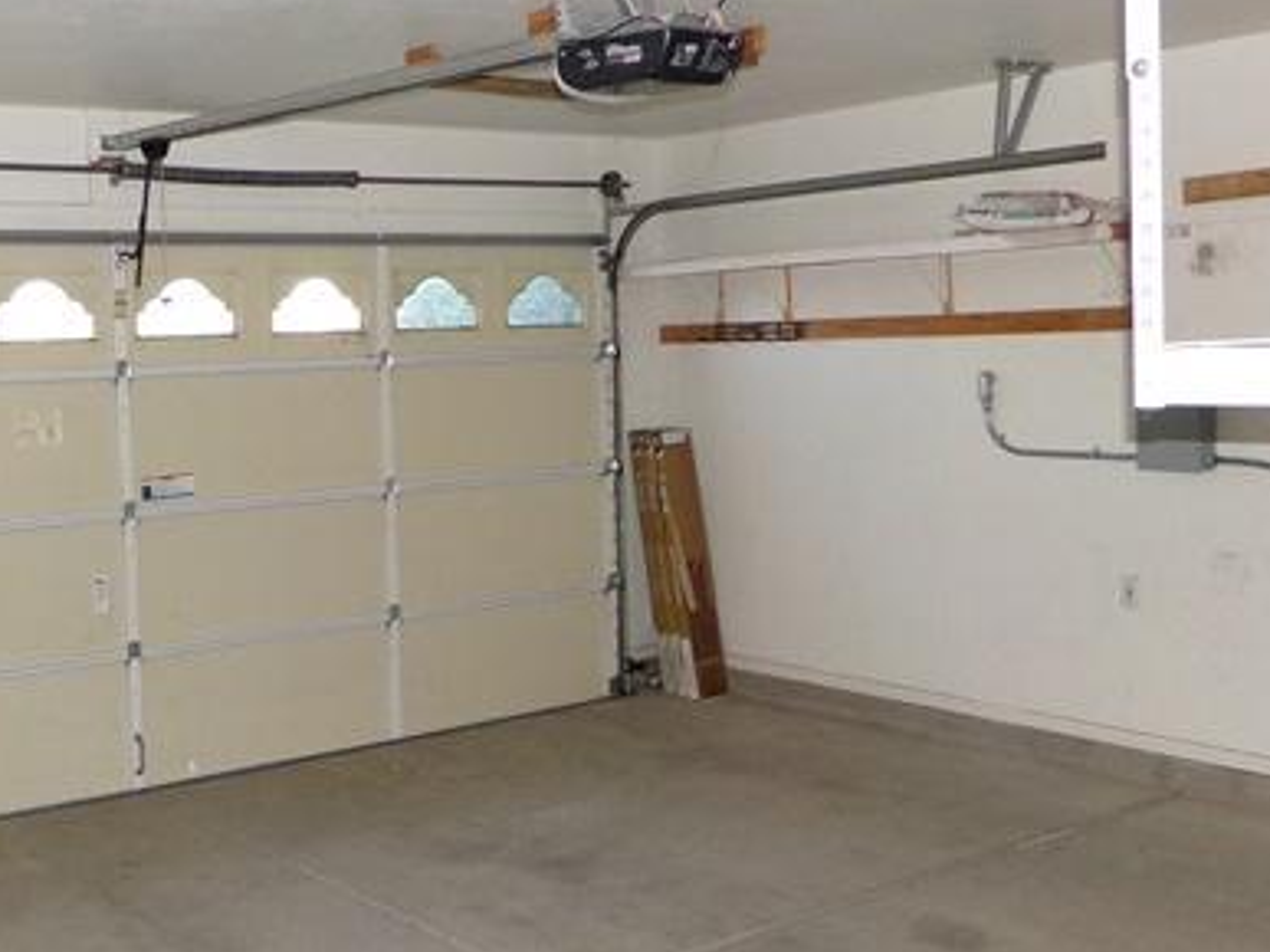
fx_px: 1577
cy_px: 433
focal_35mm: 43
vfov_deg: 33.6
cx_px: 351
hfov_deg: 42.8
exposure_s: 1/60
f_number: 3.2
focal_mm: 4.7
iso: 250
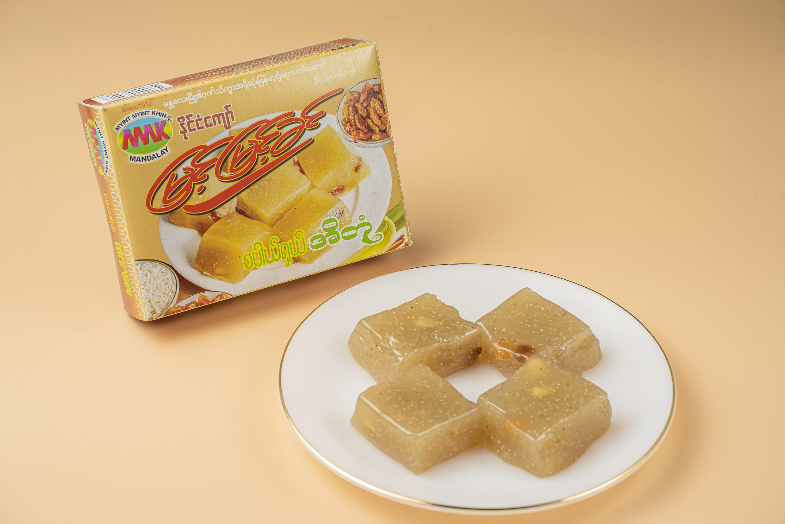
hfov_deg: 23.9
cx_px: 392
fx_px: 1853
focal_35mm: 85
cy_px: 262
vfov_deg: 16.1
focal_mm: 85
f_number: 8
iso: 100
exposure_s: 1/250
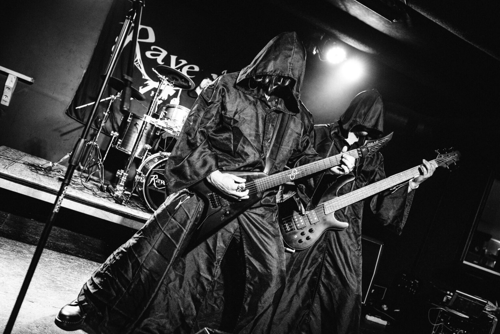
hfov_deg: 54.4
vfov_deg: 37.9
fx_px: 486
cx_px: 250
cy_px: 167
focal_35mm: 35
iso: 4000
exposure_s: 1/160
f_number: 4.5
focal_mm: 35
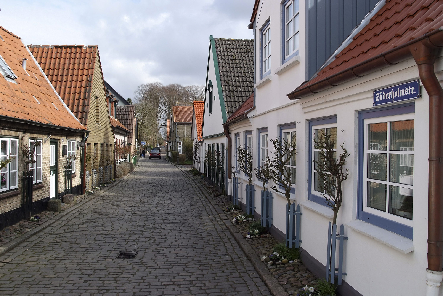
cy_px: 148
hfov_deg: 53.1
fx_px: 443
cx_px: 222
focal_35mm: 36
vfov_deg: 37.0
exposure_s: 1/250
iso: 200
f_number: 8
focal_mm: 24
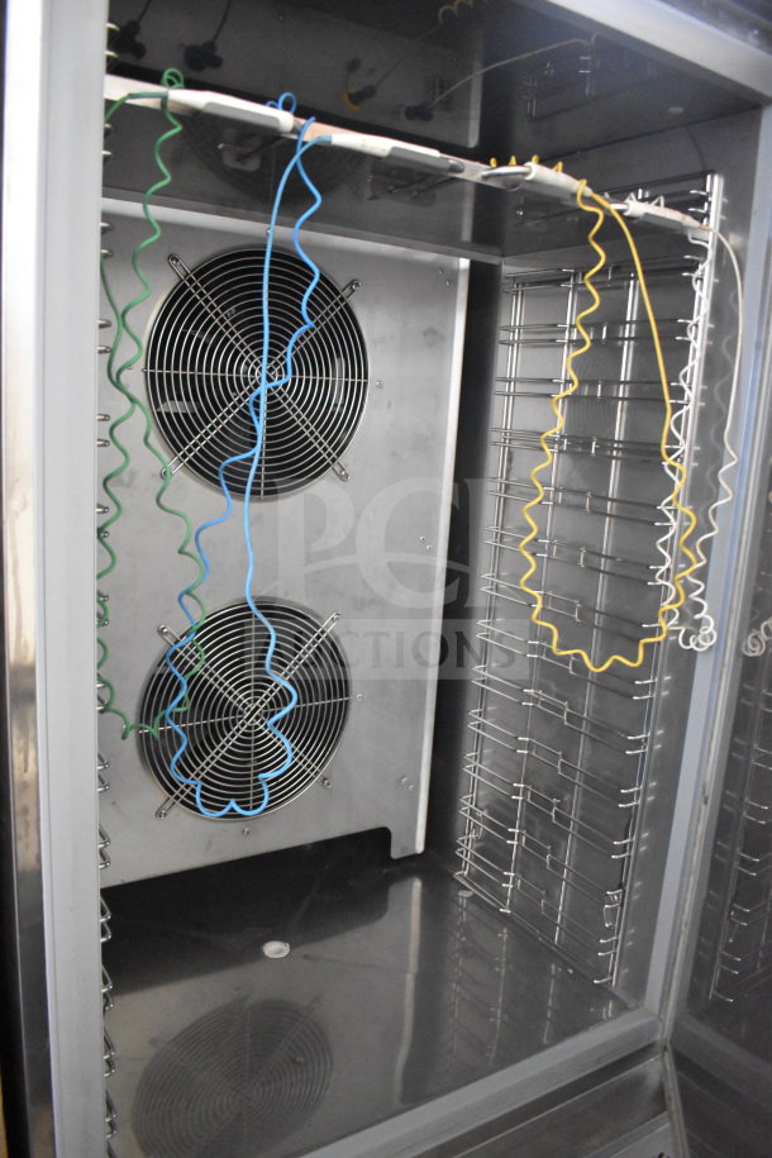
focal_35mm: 27
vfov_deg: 67.4
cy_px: 579
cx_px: 386
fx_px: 868
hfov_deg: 47.9
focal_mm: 18
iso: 9000
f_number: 3.5
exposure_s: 1/30
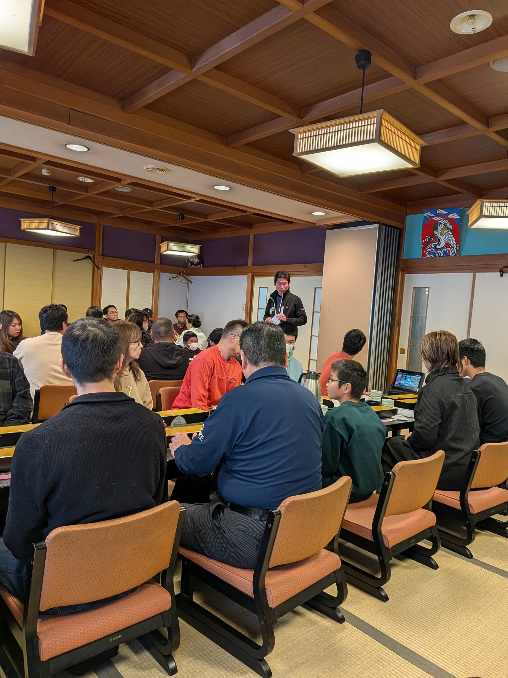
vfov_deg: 71.6
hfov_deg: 56.8
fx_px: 470
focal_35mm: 24
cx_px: 254
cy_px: 339
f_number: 1.7
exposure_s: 1/120
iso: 33
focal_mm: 4.53
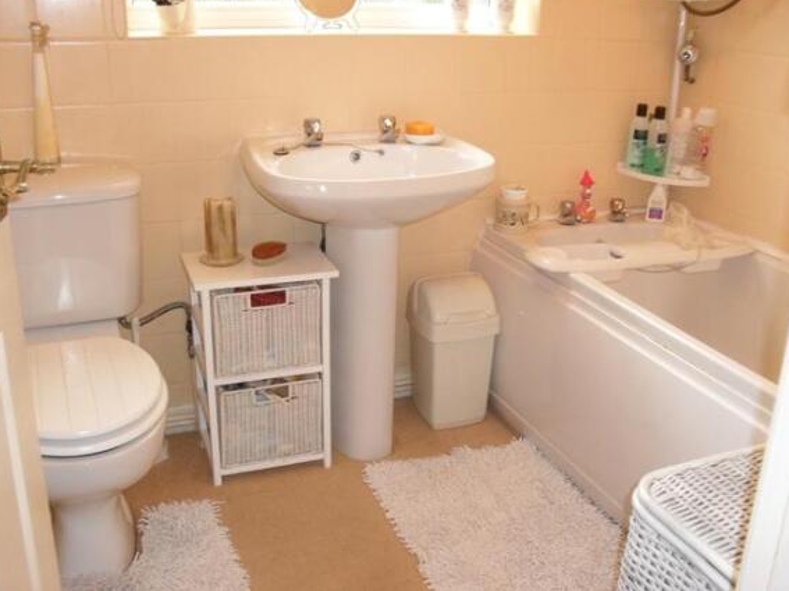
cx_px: 400
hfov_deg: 51.4
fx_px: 820
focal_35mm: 36
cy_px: 289
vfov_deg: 39.6
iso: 160
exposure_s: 1/45
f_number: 3.2
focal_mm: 6.3
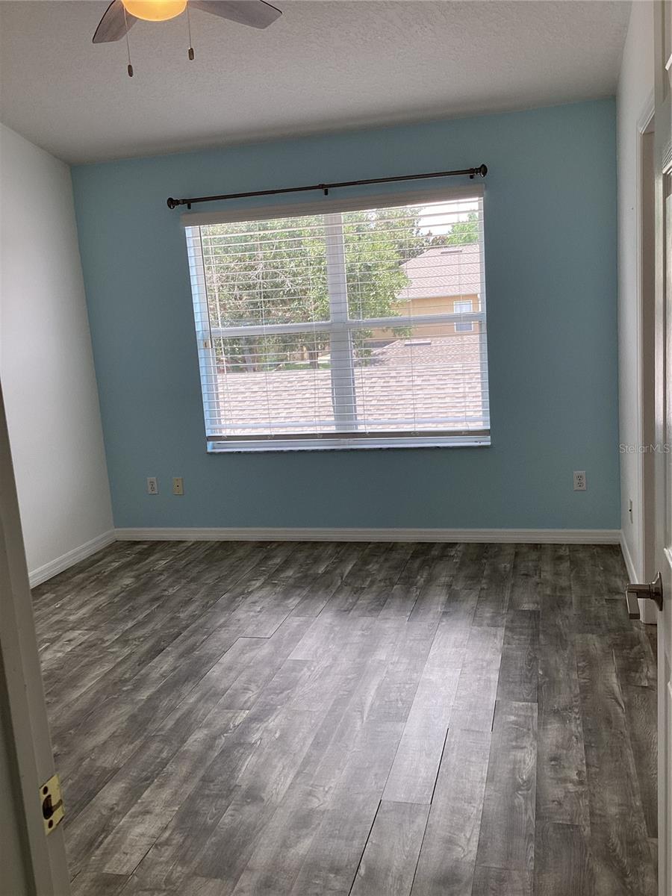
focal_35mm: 31
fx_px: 802
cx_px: 336
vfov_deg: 58.4
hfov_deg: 45.4
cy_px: 448
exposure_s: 1/120
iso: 25
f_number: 2.4
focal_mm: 3.3
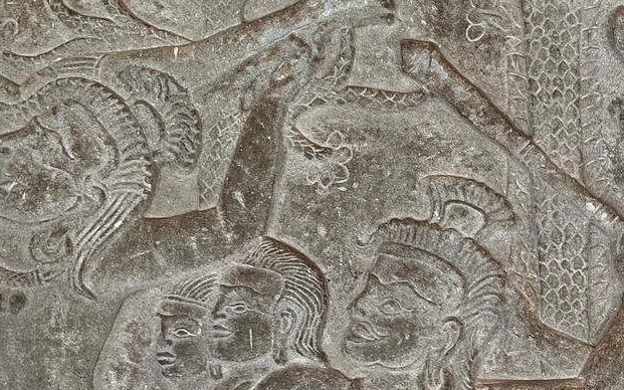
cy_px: 379
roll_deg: -0.5
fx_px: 1207
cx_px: 623
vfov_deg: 17.9
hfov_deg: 27.3
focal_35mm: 71
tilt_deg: -0.6
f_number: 1.5
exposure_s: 1/121
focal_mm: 5.7
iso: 64
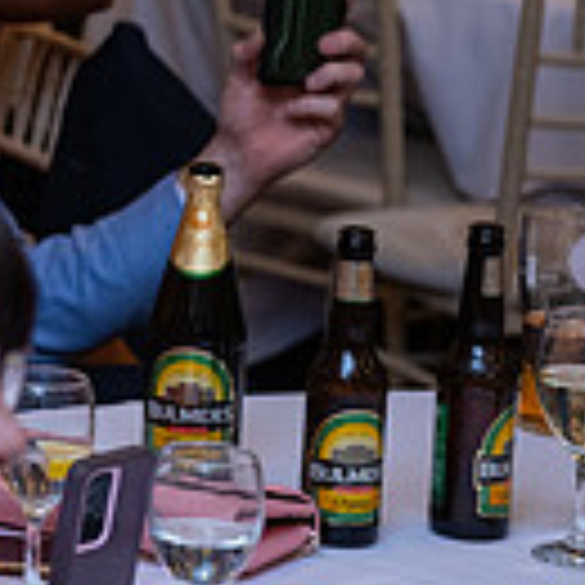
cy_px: -56
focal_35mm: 266
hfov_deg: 6.4
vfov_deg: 6.6
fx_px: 5086
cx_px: -562
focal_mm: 70
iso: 1000
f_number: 3.5
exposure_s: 1/160
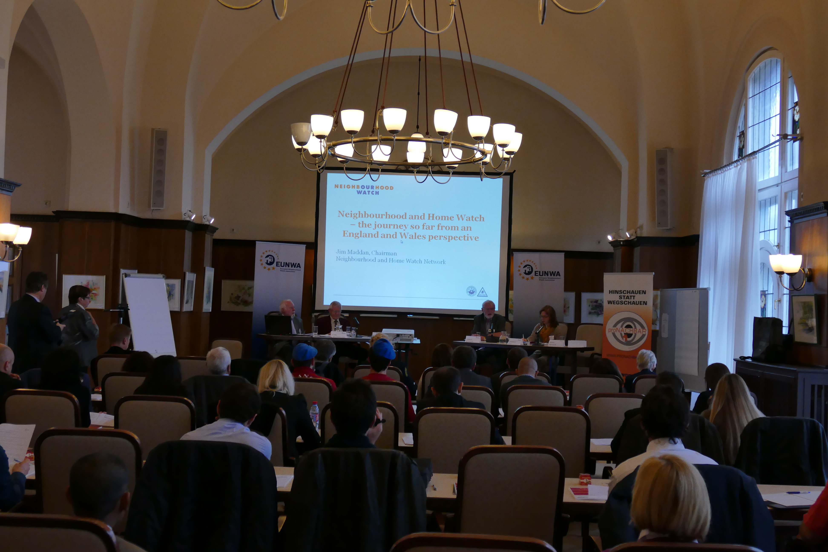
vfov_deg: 28.6
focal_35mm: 47
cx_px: 414
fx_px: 1081
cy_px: 276
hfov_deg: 41.9
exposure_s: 1/160
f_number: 3.3
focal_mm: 17
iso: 640
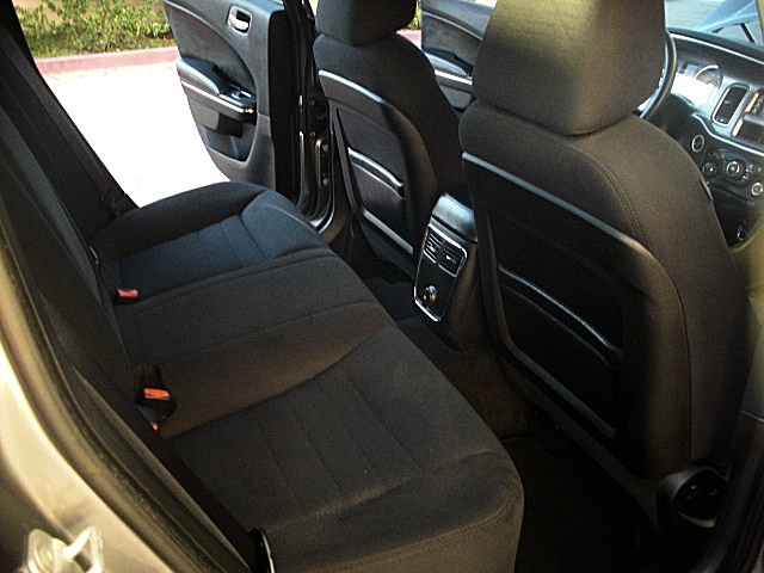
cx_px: 382
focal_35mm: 36
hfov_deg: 51.4
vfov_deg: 39.7
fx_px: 795
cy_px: 286
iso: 400
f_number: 2.8
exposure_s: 1/80
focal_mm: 6.3
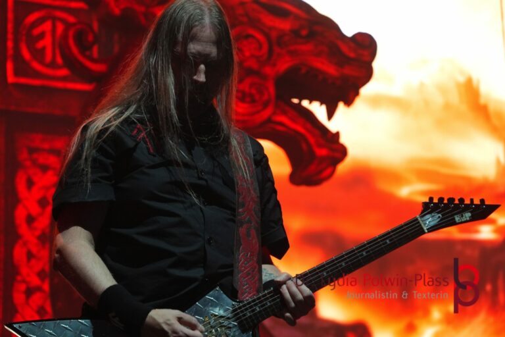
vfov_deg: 8.9
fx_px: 2167
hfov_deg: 13.3
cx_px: 252
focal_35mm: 154
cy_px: 168
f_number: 5.6
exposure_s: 1/160
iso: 1600
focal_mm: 103
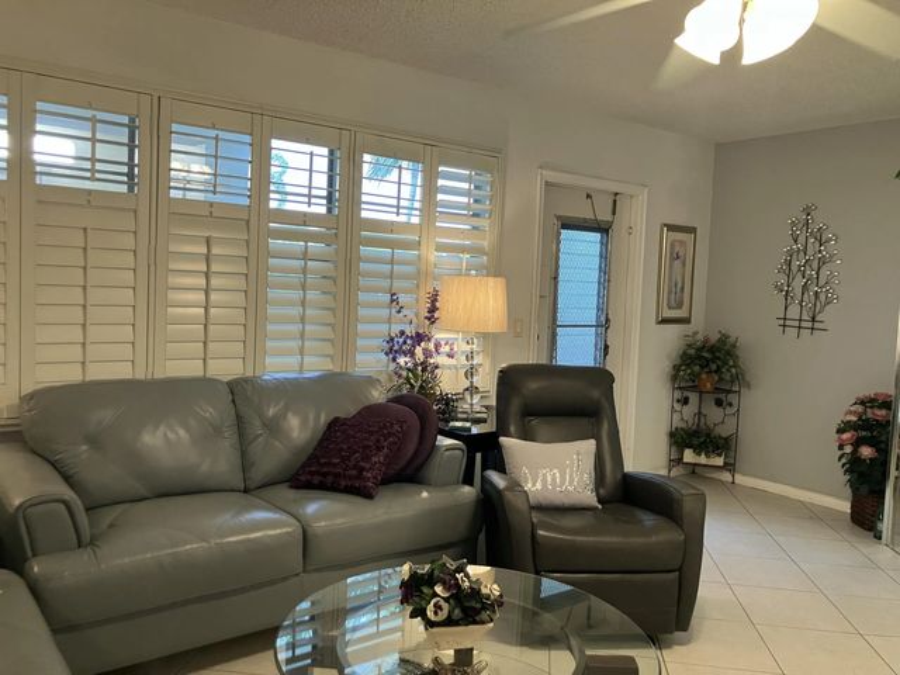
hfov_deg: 63.4
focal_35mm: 28
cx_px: 450
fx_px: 728
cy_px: 338
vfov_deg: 49.7
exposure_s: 1/60
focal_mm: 3.99
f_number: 1.8
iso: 160
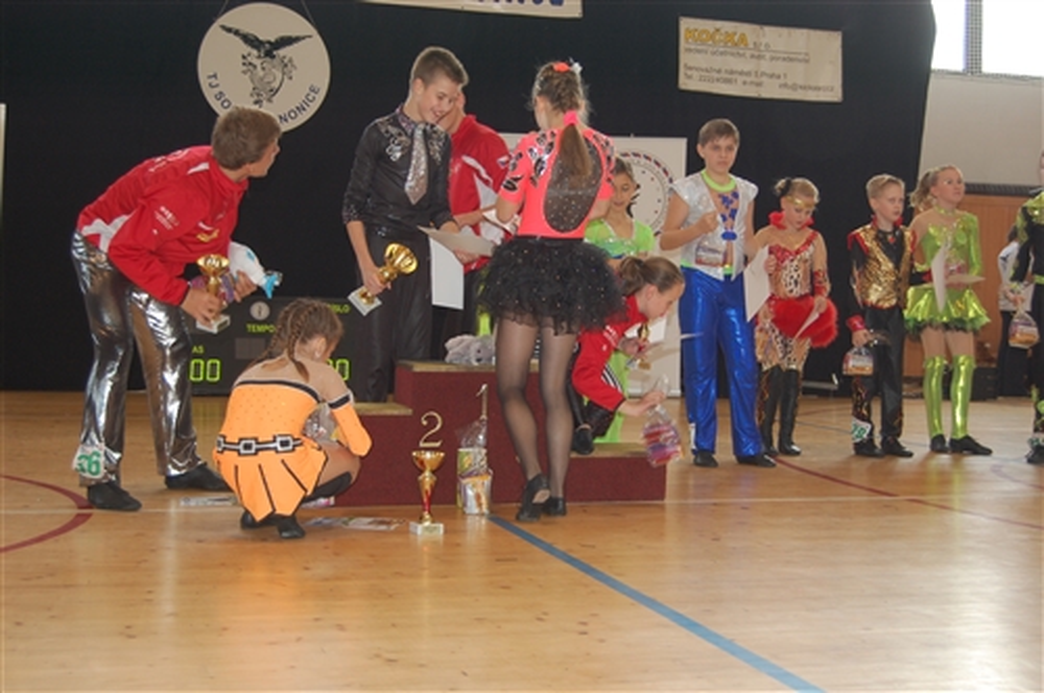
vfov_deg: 26.4
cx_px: 522
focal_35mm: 51
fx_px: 1477
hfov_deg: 38.9
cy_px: 346
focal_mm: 34
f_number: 4.5
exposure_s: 1/60
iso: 400
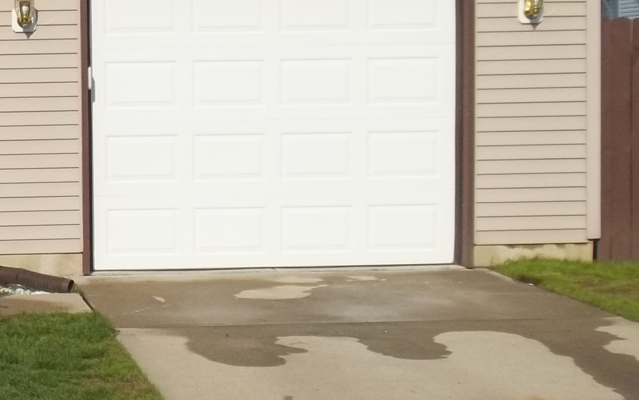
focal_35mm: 95
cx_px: -128
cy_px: 224
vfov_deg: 13.8
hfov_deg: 20.4
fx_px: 1654
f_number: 8
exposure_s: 1/250
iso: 64
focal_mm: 5.9
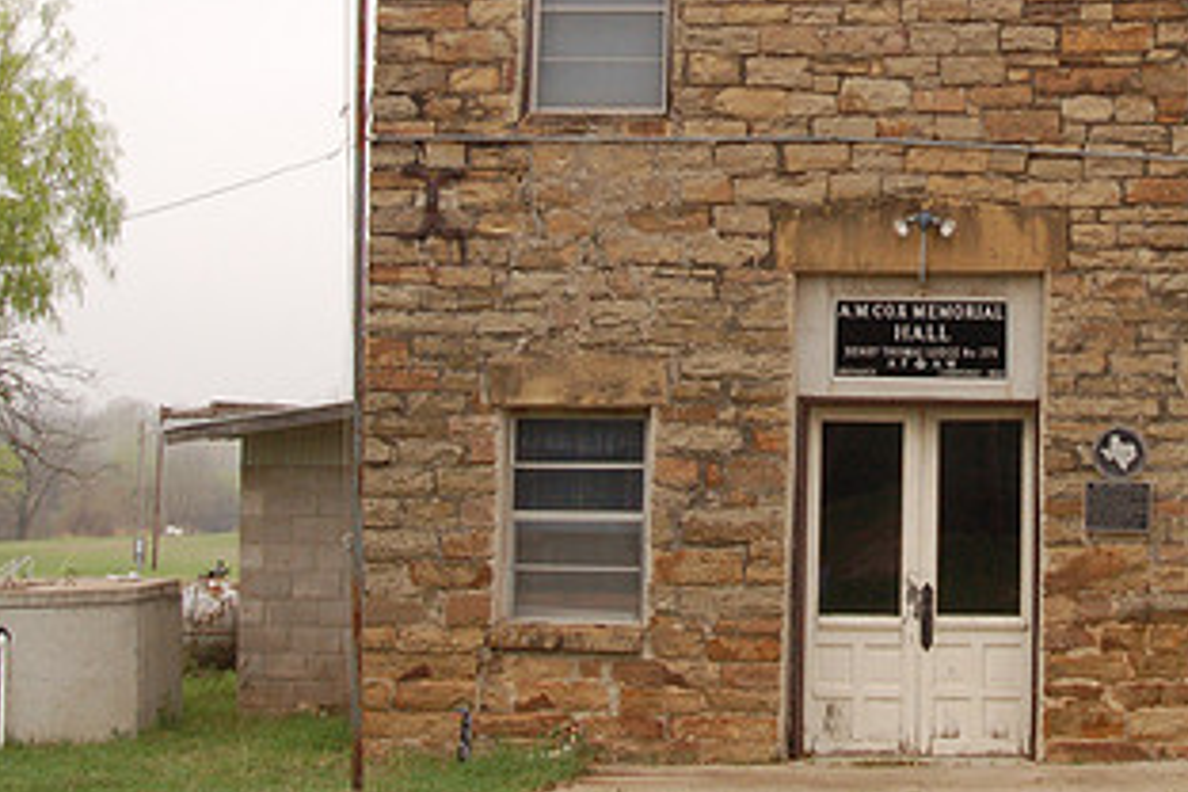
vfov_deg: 17.2
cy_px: 72
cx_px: 906
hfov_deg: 25.6
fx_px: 2574
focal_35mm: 78
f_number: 18
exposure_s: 1/160
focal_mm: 28
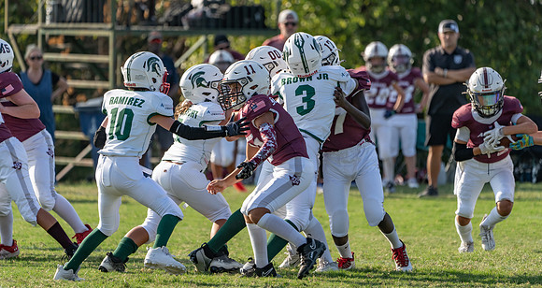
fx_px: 6291
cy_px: 136
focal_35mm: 444
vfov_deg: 2.6
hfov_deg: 4.9
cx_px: 276
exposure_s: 1/1000
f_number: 5.6
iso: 250
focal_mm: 400
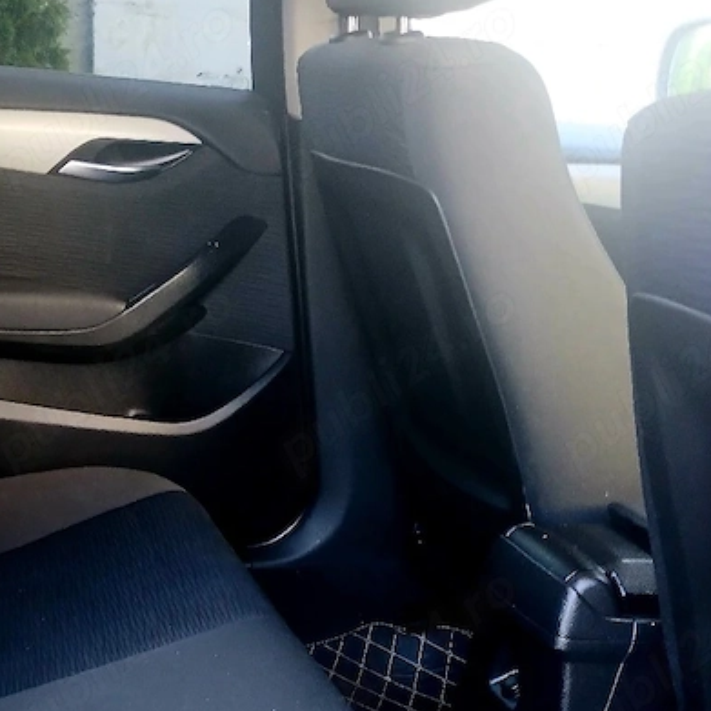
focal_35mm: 47
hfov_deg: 35.3
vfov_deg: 33.1
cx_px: 187
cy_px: 706
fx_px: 1092
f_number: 1.8
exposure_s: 1/25.1
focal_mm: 3.98
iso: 250
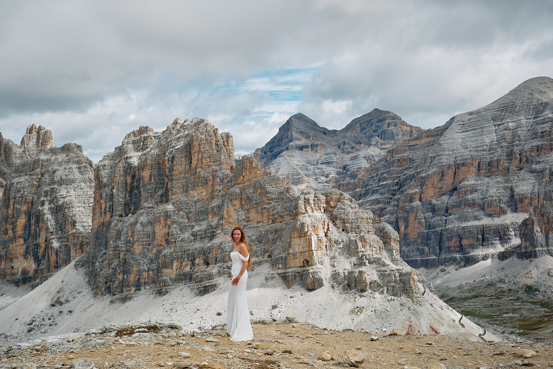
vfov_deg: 33.4
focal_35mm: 40
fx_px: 615
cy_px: 175
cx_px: 240
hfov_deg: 48.3
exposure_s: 1/3800
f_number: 2.5
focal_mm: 23
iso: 125
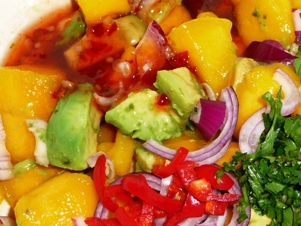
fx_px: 739
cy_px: 174
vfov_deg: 17.3
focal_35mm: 85
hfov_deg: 22.6
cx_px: 252
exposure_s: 1/30
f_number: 3.9
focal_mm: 6.7
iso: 100
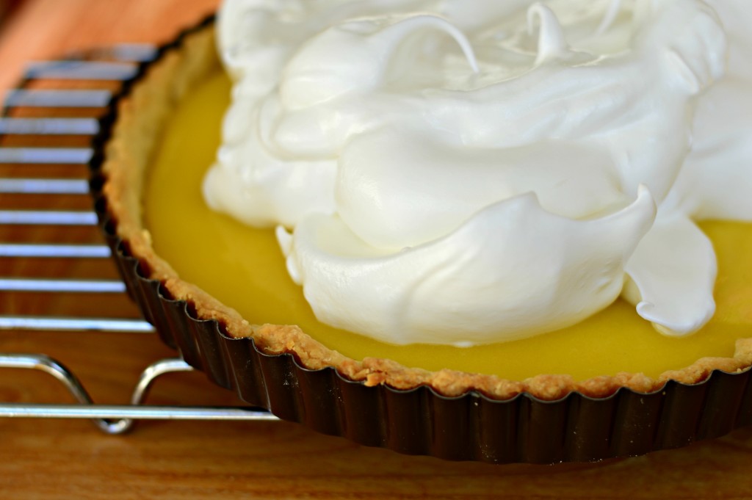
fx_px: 1565
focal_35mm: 75
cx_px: 376
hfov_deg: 27.0
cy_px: 250
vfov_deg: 18.2
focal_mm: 50
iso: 100
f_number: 3.2
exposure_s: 1/160
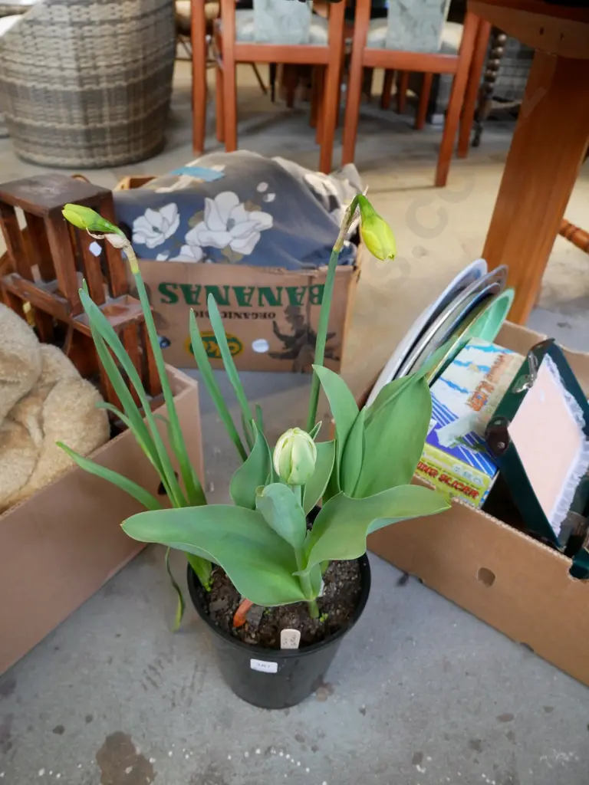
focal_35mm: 24
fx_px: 544
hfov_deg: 56.8
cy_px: 392
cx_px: 294
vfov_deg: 71.6
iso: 1600
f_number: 4
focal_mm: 12
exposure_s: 1/60
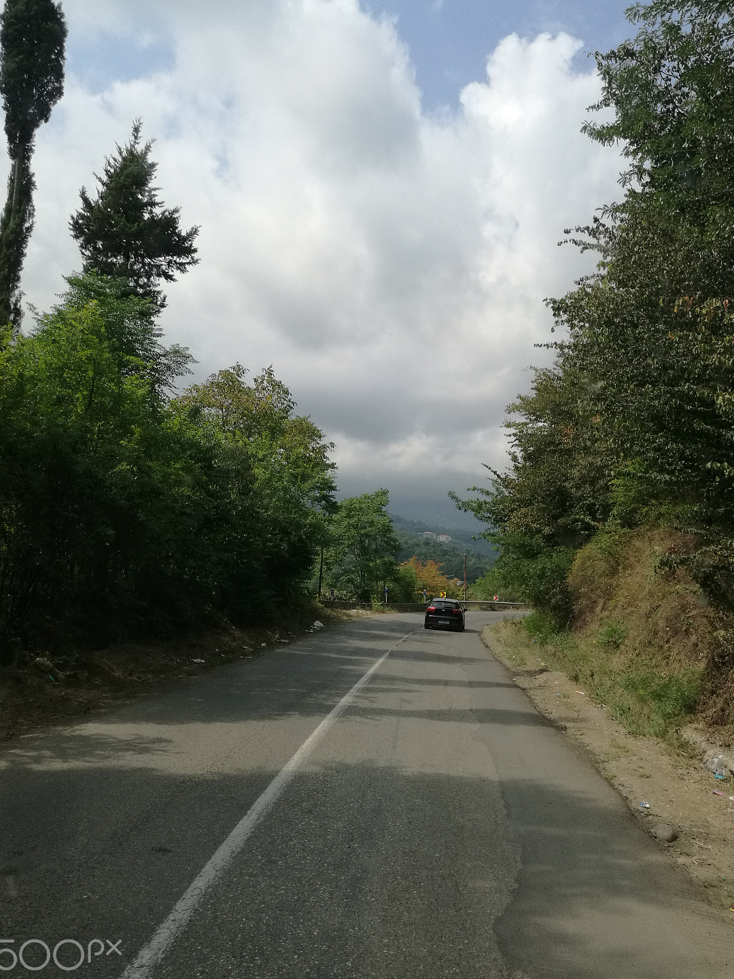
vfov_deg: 60.0
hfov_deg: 46.8
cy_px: 500
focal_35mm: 30
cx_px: 361
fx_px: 848
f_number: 2
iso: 50
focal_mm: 4.04
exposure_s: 1/1355
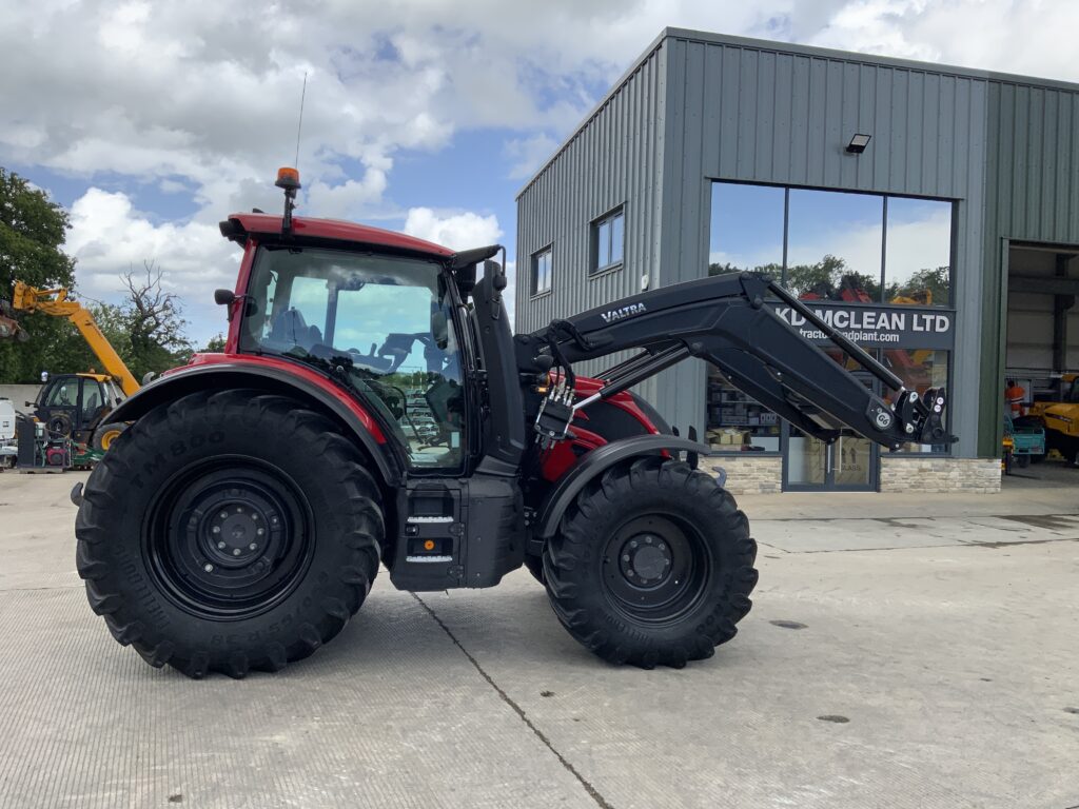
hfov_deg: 61.7
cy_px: 404
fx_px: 904
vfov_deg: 48.2
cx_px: 540
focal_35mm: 29
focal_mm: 3
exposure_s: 1/1076
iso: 16
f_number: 1.8
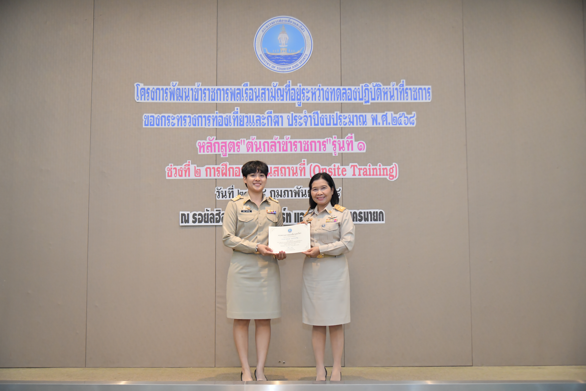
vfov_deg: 29.2
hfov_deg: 42.7
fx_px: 749
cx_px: 293
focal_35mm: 46
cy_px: 196
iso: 2500
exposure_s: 1/200
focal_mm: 46
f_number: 4
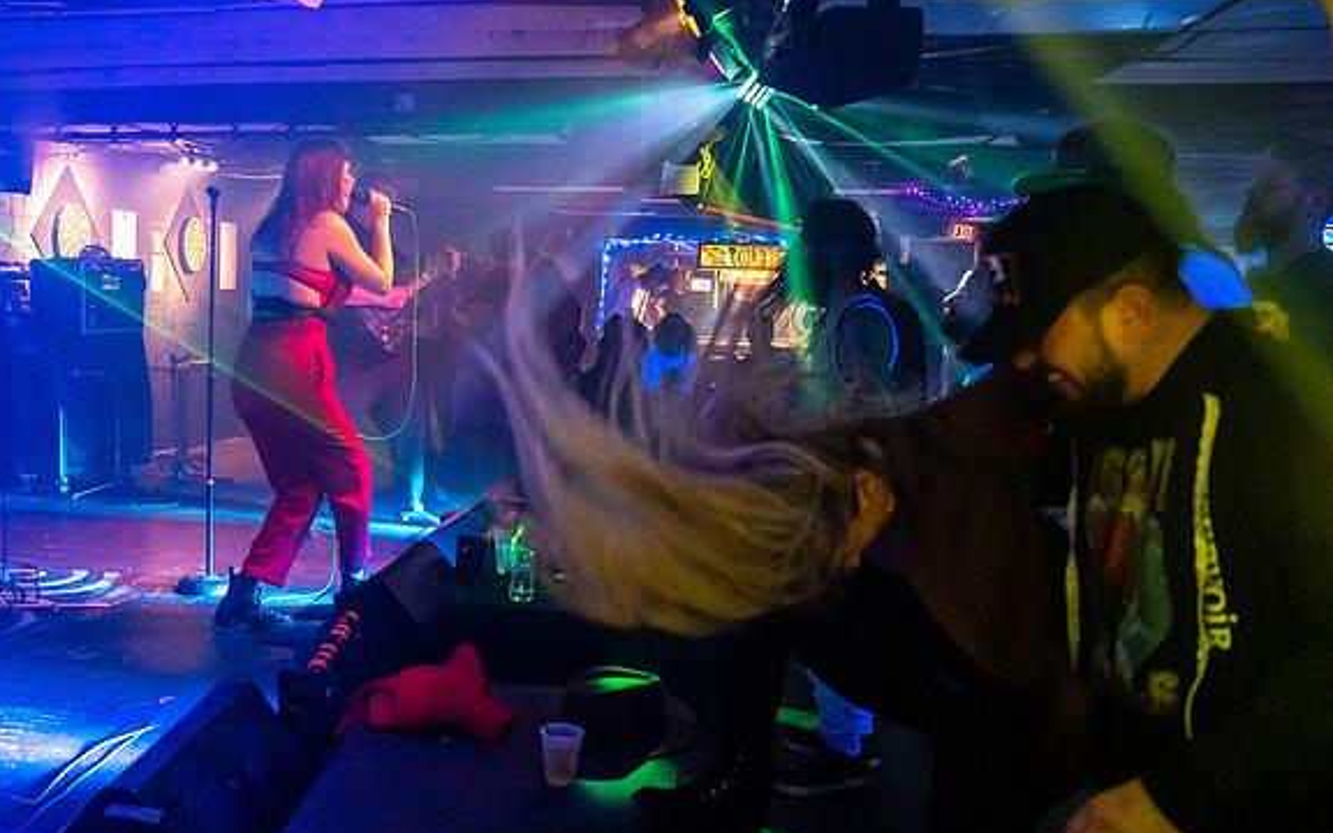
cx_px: 400
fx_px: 1271
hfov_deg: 53.7
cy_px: 374
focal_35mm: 35
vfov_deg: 36.2
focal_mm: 24
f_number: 2.8
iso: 3200
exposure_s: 1/250
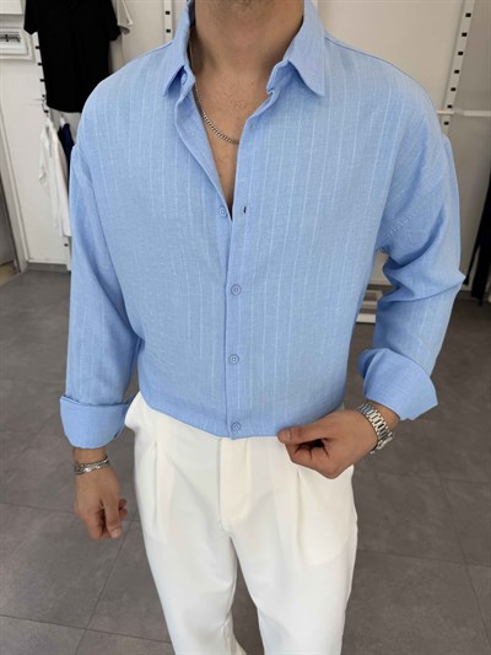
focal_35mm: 24
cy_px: 328
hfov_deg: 56.8
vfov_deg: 71.6
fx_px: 454
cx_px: 246
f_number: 1.78
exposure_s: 1/488
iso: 80
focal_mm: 6.76
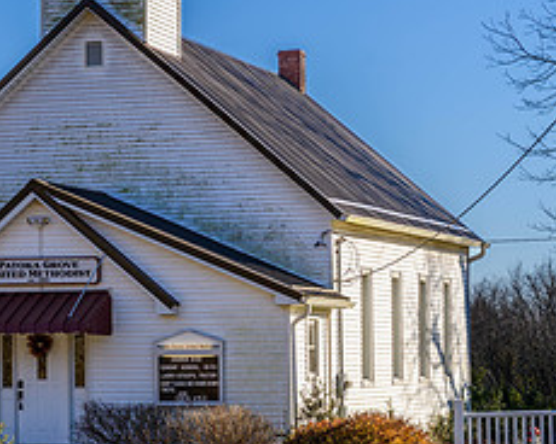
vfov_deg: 10.8
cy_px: 273
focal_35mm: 143
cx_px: 102
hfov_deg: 13.4
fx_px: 2353
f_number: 7.1
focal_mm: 55
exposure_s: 1/320
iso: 100
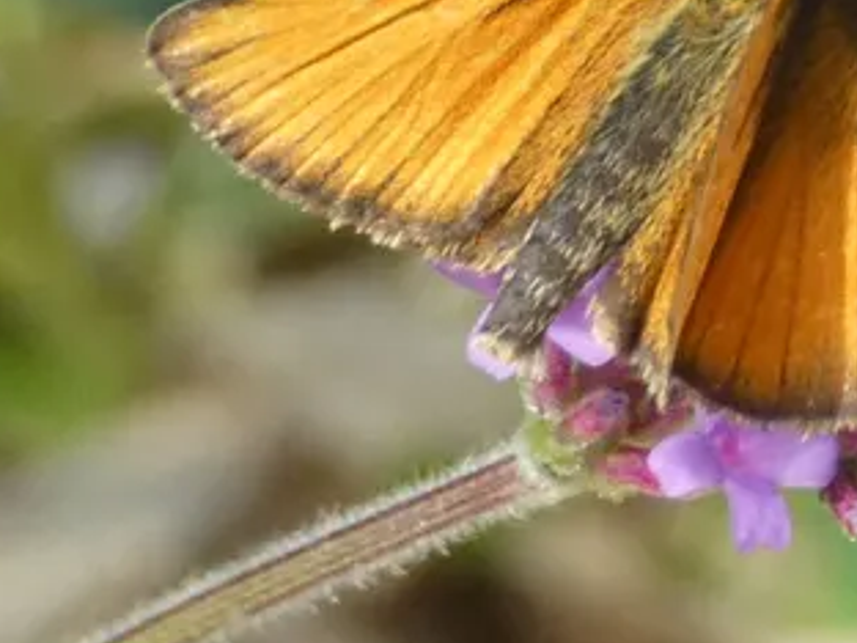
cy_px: 47
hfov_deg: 10.3
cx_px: 761
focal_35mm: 191
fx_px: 4729
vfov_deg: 7.8
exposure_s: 1/80
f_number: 4.7
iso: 160
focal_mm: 16.6
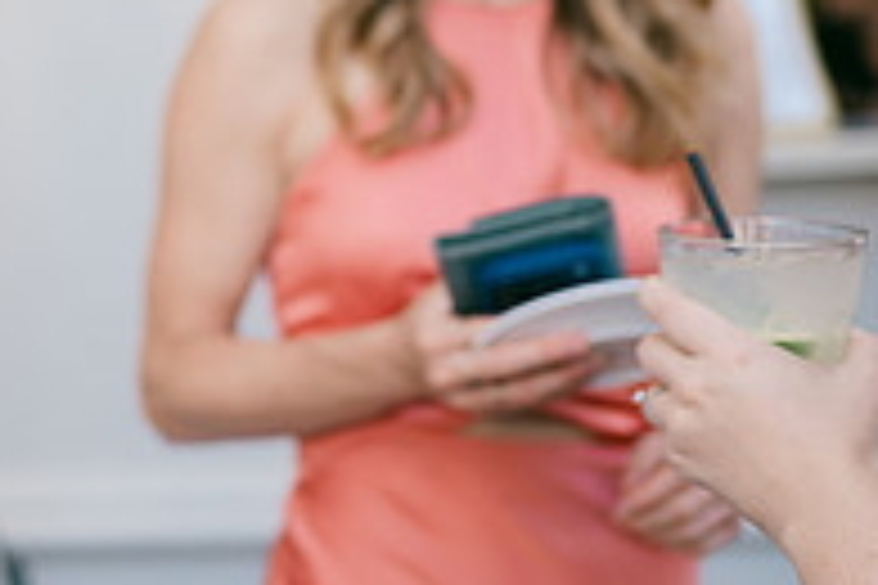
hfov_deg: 17.7
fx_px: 2536
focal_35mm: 104
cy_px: 209
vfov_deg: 13.2
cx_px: -410
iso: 64
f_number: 2
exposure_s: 1/200
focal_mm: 35
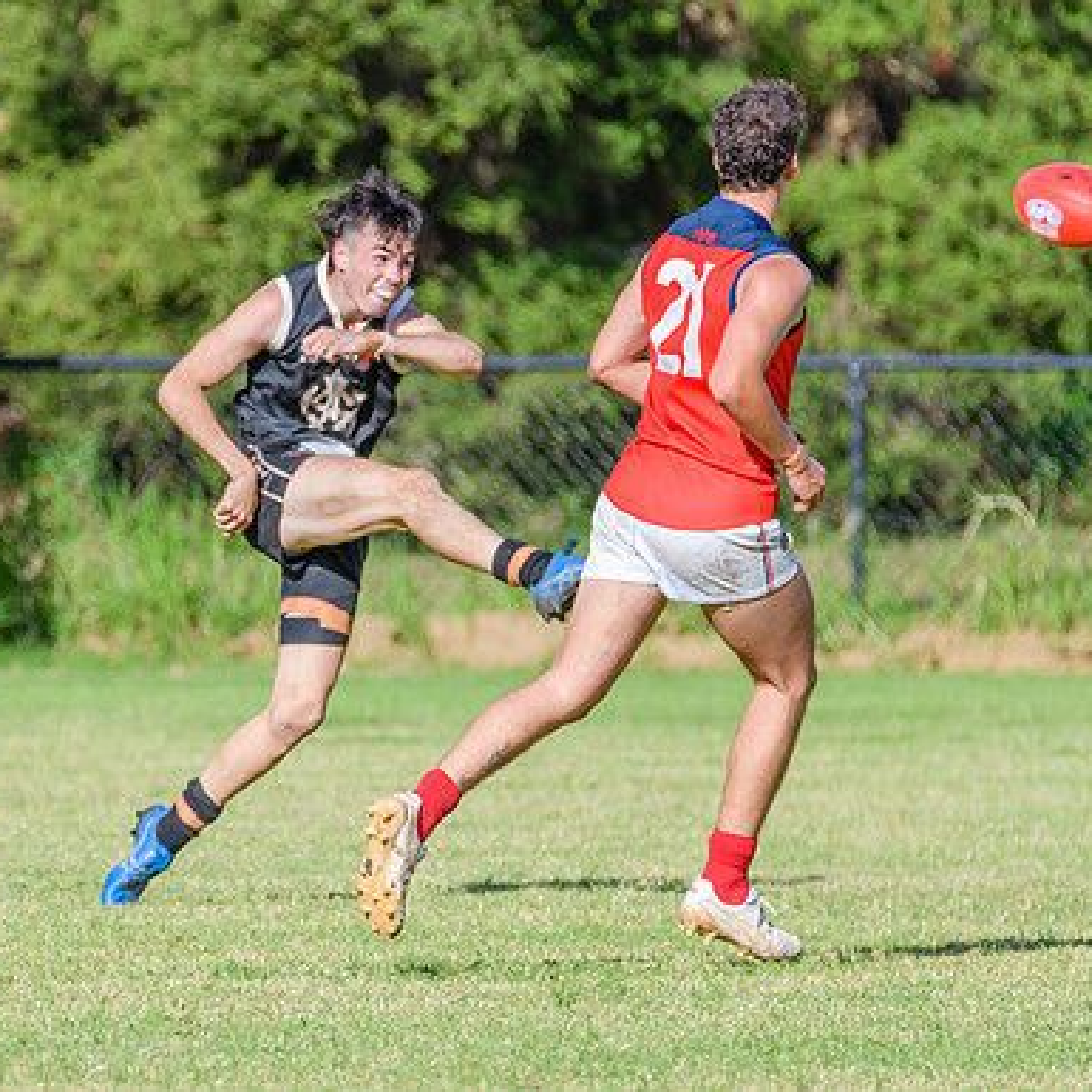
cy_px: 638
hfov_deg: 1.7
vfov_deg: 1.7
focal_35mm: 1038
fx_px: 37047
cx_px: 354
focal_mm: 550
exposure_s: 1/2000
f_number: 7.1
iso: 800
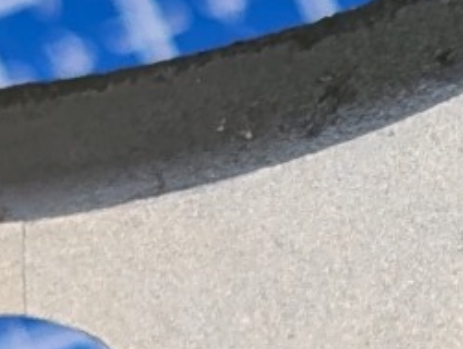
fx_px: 5237
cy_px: 567
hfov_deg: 4.9
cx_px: 1212
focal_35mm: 391
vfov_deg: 3.8
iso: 28
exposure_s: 1/217
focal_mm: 6.9
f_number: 1.68
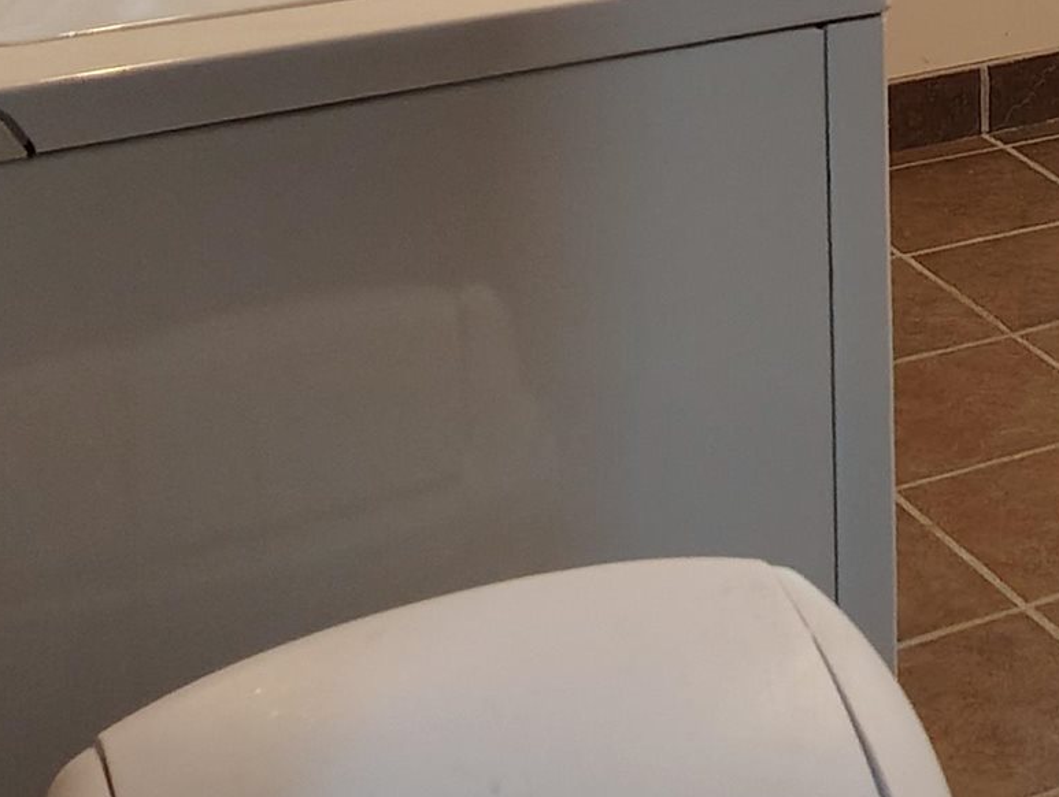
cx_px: 1311
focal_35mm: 95
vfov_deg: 14.7
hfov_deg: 19.3
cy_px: -331
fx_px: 2910
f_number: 1.8
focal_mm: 5.56
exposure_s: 1/30
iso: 1450
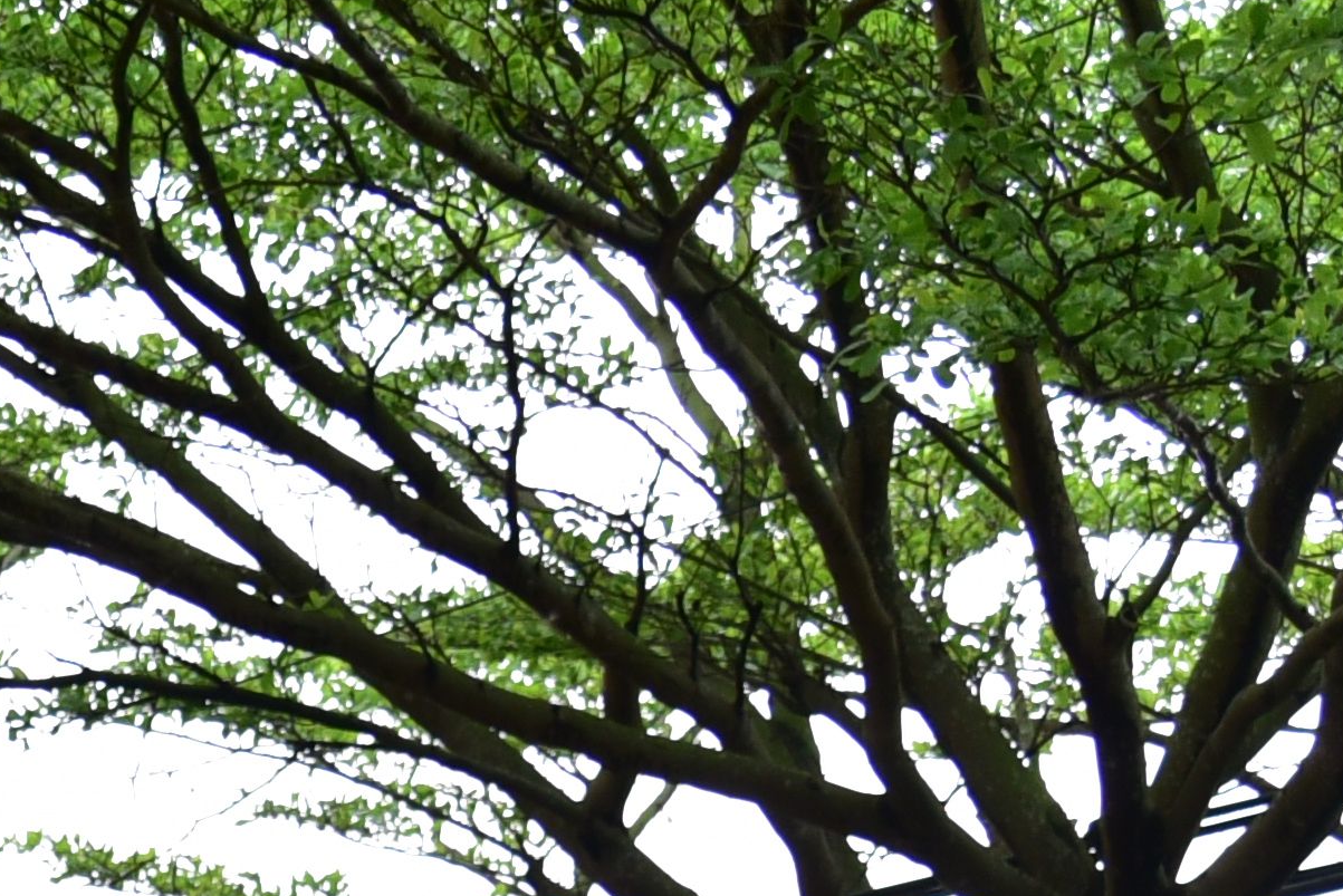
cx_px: -1034
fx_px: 4478
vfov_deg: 10.0
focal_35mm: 120
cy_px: 2184
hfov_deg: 15.0
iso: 800
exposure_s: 1/500
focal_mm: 24
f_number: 4
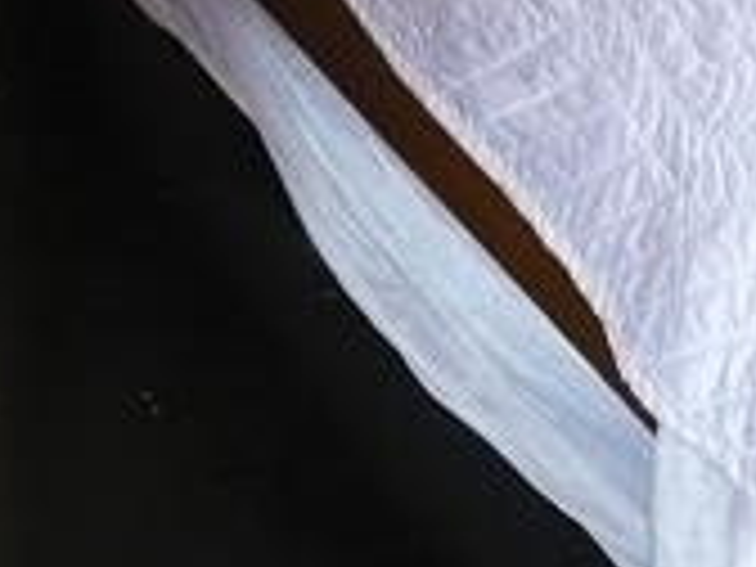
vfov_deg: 9.9
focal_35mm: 141
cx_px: 158
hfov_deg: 13.9
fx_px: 3079
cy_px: -477
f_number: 2.8
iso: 320
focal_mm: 6.1
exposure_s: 1/30
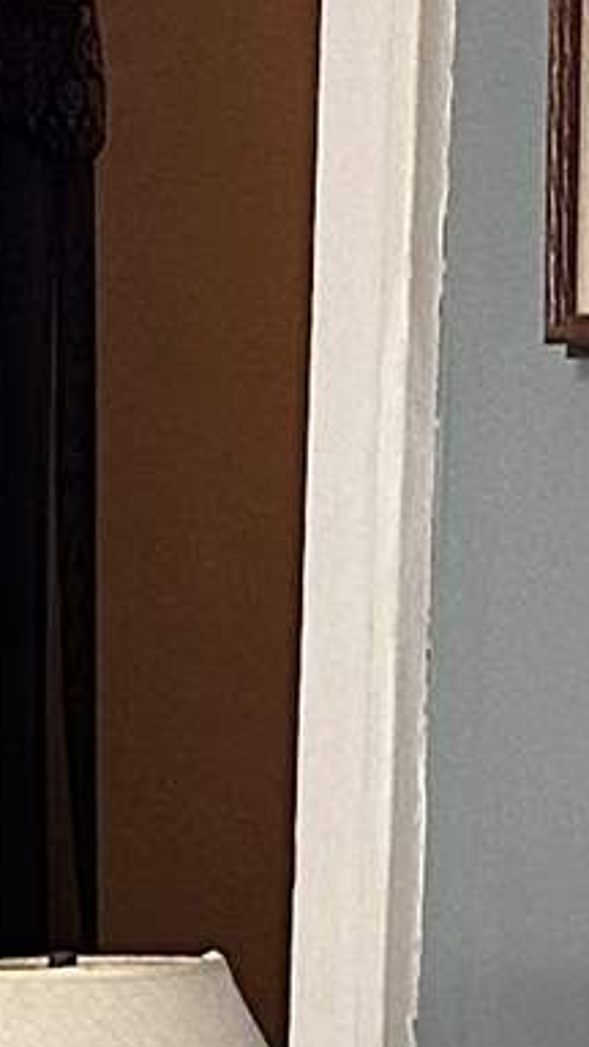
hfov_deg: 5.7
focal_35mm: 209
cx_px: -368
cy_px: 1936
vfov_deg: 9.7
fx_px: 5803
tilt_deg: -14.3
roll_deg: -0.1
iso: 320
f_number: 1.78
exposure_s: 1/60
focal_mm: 6.86
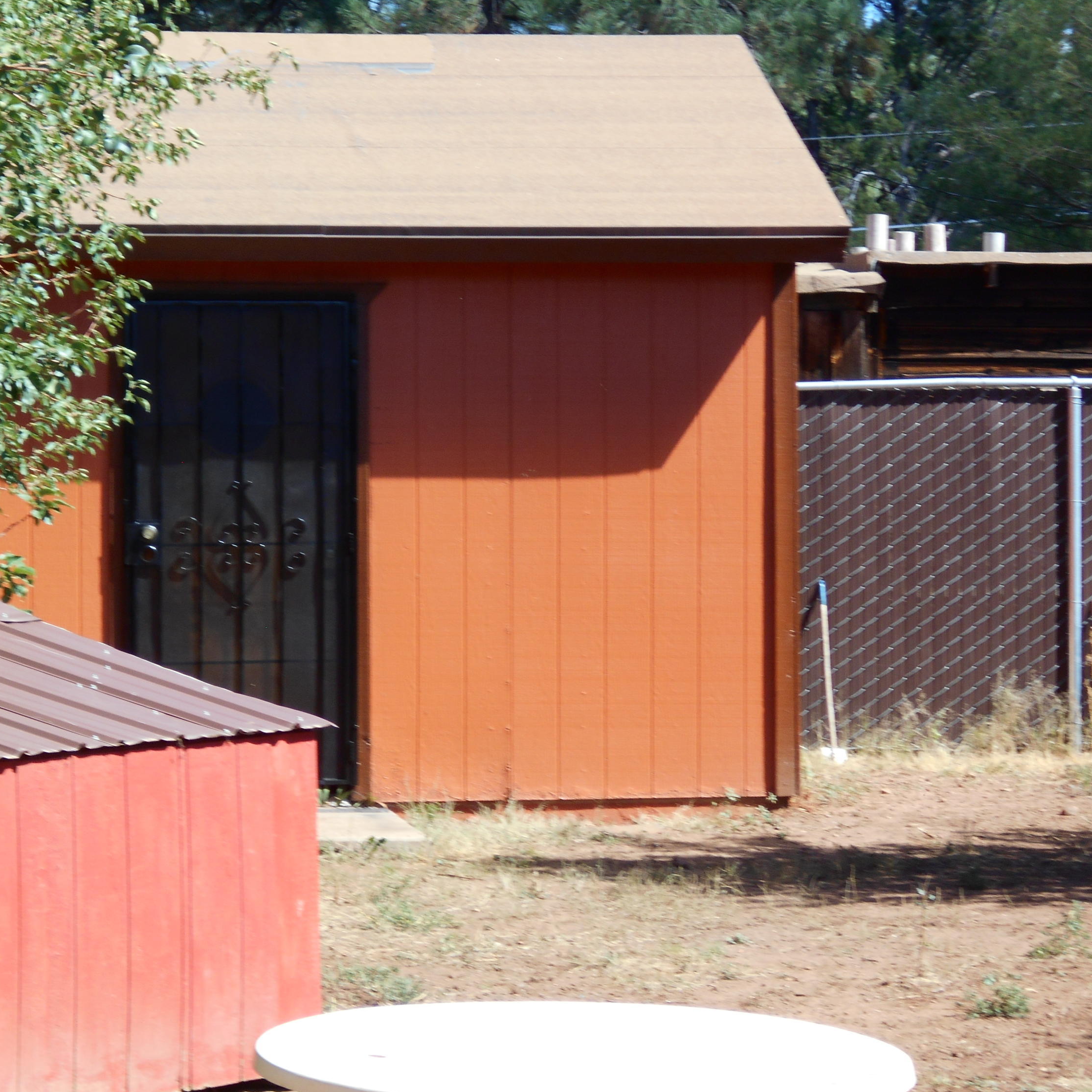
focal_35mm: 133
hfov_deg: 13.1
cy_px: 548
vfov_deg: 13.1
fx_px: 4747
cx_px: 394
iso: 80
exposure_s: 1/125
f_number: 6
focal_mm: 20.1
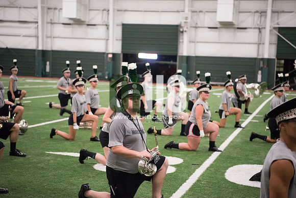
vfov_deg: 19.5
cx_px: 148
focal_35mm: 70
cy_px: 99
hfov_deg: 28.8
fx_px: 576
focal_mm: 70
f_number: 3.2
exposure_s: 1/200
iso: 3200
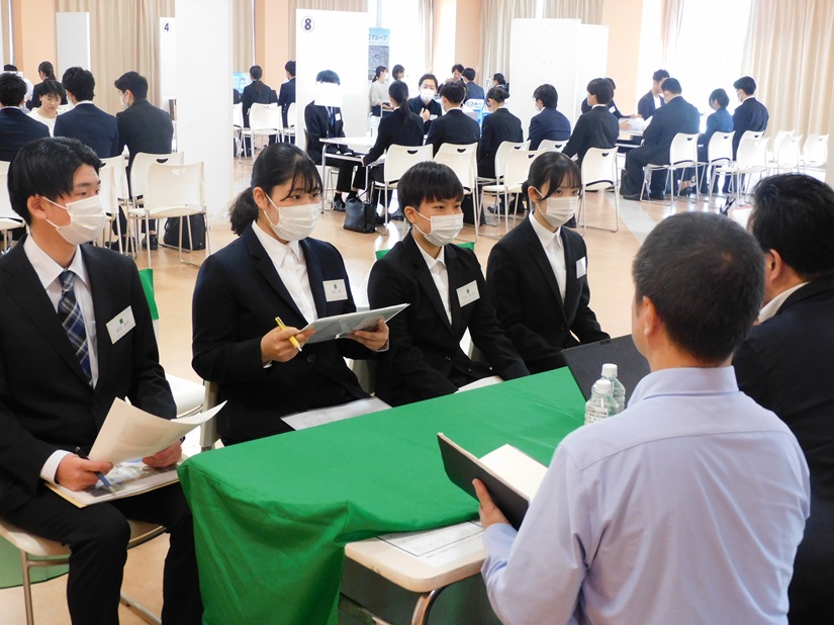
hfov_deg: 38.2
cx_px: 417
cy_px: 312
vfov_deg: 29.1
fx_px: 1204
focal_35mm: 50
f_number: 4
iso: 400
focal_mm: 9
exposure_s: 1/15
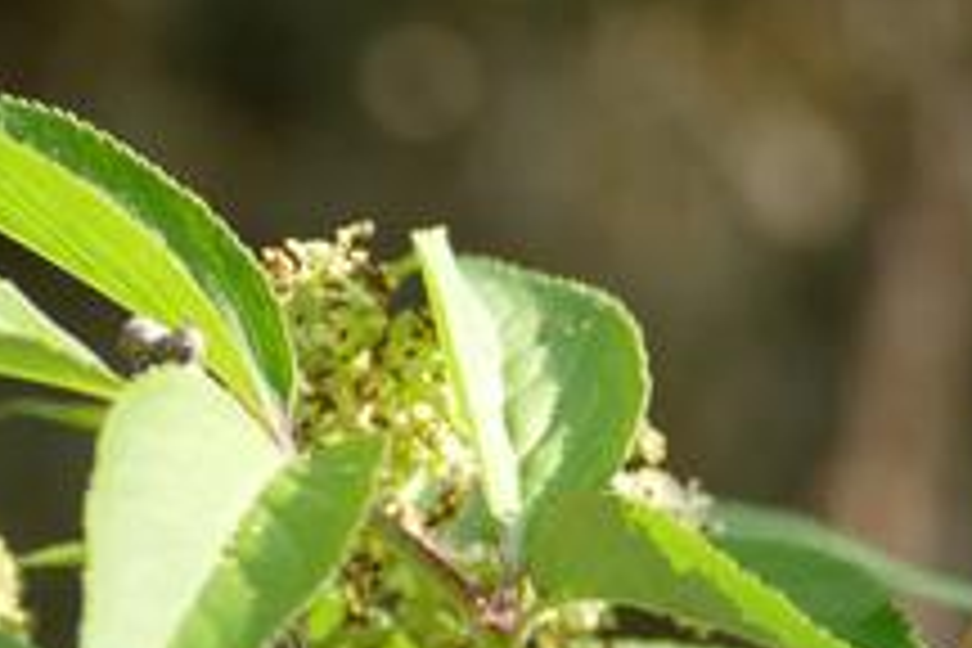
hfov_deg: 5.7
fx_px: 9638
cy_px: 389
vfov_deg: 3.9
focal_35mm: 357
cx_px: 1238
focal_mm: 39.97
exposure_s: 1/200
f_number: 3.9
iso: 125
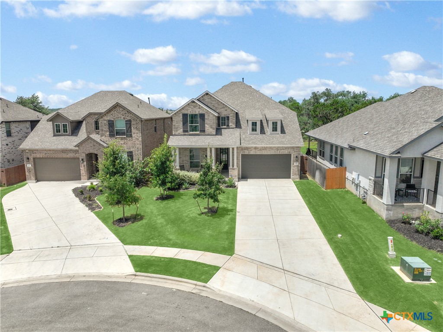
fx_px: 307
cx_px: 222
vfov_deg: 56.8
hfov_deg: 71.6
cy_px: 166
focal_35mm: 24
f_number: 3.2
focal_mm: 12.29
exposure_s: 1/8000
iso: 190
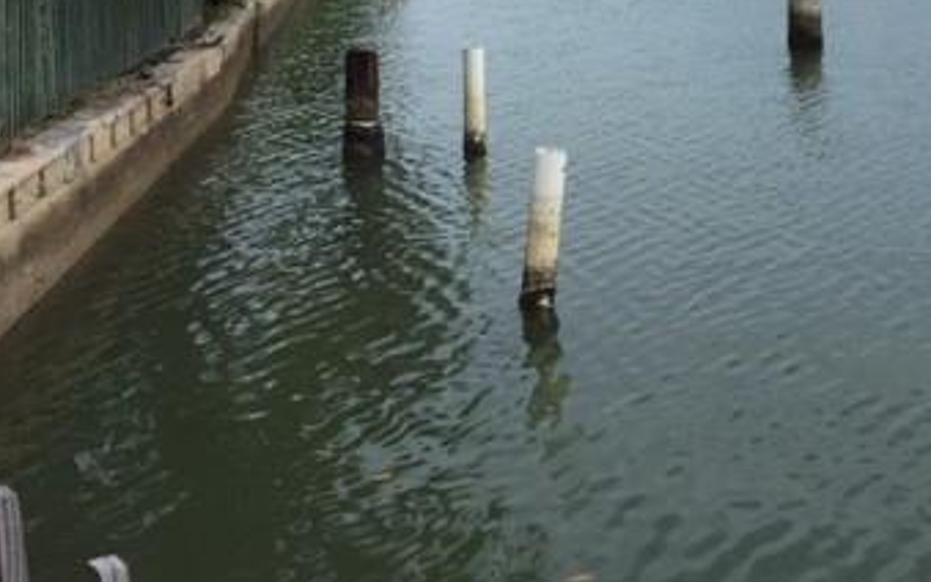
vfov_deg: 21.2
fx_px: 1472
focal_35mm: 58
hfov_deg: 34.8
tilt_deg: -2.2
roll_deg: +0.3
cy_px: -60
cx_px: 601
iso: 32
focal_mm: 4.15
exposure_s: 1/2326
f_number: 2.2
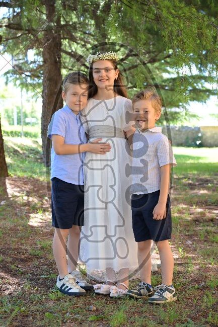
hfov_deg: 20.3
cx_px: 109
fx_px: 609
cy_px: 164
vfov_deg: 30.1
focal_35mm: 67
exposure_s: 1/160
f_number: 5.6
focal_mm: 67
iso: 640
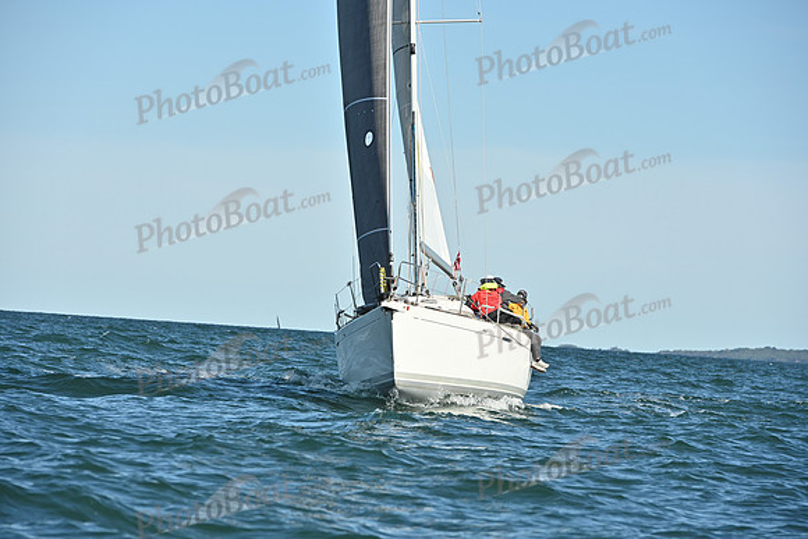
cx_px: 404
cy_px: 270
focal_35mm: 200
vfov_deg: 6.9
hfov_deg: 10.3
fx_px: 4490
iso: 320
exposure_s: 1/1600
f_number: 8
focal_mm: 200
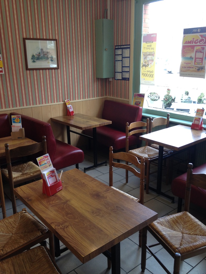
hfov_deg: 40.7
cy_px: 137
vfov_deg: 52.6
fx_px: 278
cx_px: 103
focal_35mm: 35
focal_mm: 4.28
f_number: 2.4
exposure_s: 1/40
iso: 64
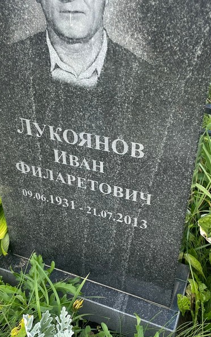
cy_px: 169
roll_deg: +0.0
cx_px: 100
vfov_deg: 52.8
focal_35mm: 37
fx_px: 341
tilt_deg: -39.4
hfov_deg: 34.4
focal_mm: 4.2
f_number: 1.6
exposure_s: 1/596
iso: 32
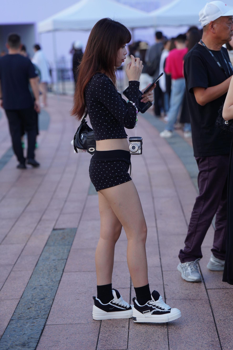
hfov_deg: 13.8
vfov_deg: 20.6
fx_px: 961
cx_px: 116
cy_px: 175
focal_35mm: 99
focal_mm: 99
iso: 500
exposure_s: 1/320
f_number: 3.5
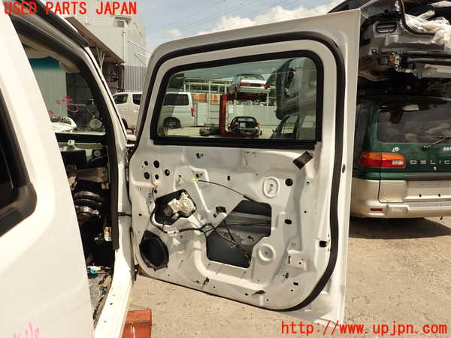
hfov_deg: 69.4
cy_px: 169
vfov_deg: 54.9
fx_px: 326
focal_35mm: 25
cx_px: 226
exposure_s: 1/250
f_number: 8
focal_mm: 4.5
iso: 100
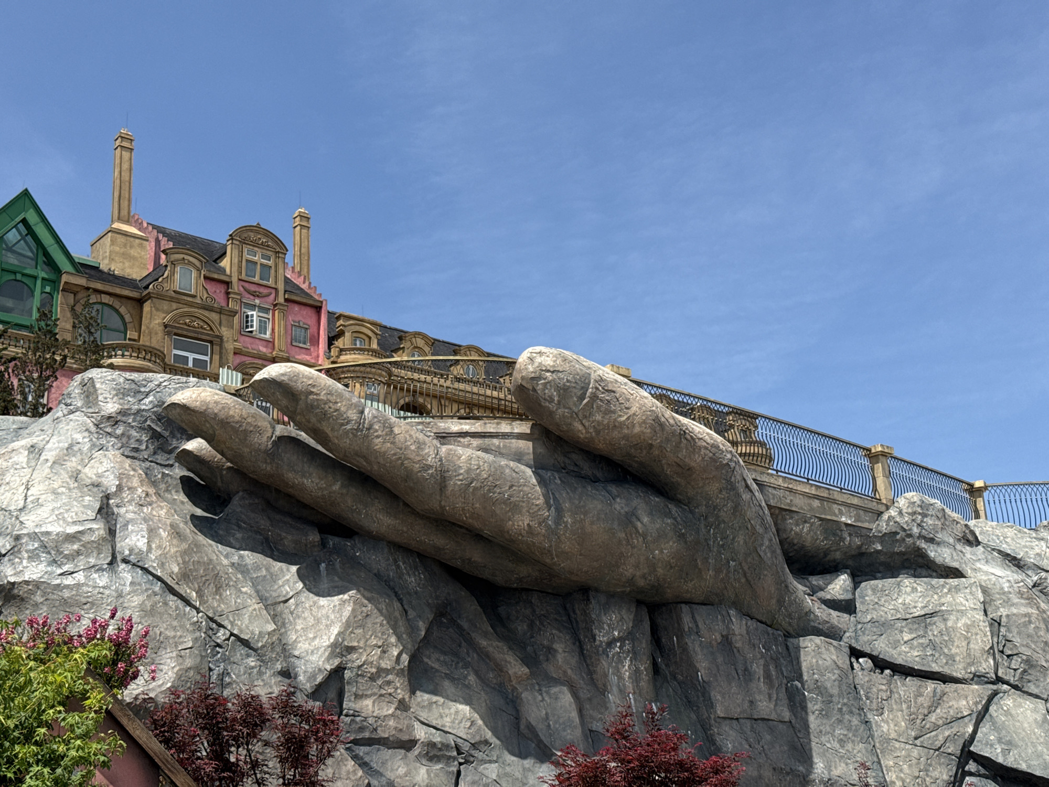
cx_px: 524
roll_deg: +2.5
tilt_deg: +18.9
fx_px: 1455
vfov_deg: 30.3
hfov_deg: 39.7
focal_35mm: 48
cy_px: 394
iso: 100
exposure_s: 1/5587
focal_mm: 6.76
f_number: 1.78
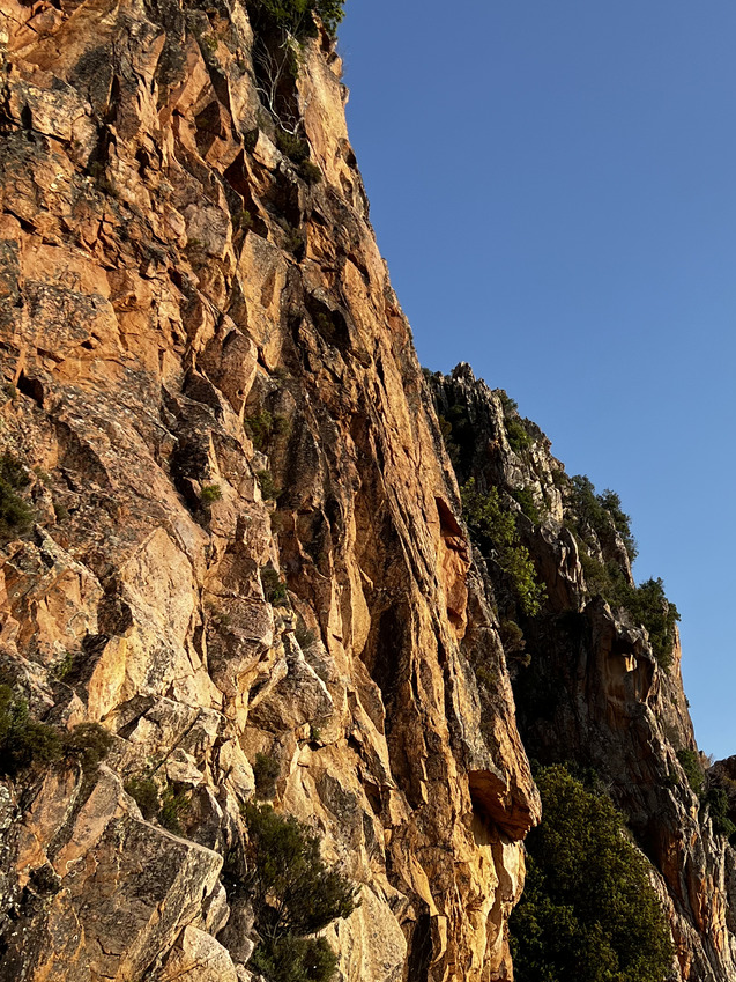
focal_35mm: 49
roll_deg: -0.5
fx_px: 1389
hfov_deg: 29.0
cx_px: 594
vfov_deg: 38.9
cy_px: 526
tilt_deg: +24.1
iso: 50
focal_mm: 5.7
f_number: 1.5
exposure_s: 1/3257
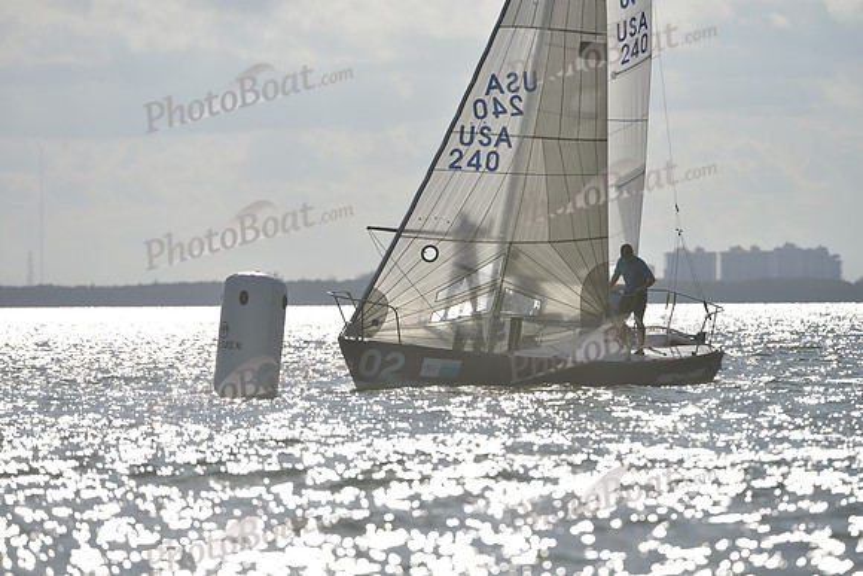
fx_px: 9591
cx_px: 432
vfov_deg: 3.4
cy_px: 288
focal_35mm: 400
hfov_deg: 5.2
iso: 200
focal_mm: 400
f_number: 7.1
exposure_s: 1/2500
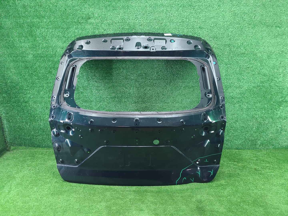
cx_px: 144
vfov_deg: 53.1
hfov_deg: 67.3
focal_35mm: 26
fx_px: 216
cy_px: 108
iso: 297
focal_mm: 5.4
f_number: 1.8
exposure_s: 1/50
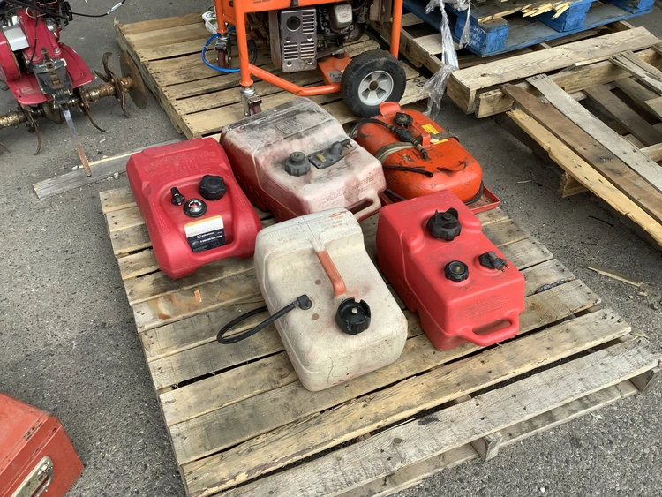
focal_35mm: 31
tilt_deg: -46.0
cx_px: 331
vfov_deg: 45.5
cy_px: 248
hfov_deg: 58.3
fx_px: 593
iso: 25
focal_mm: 3.3
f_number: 2.4
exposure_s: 1/488
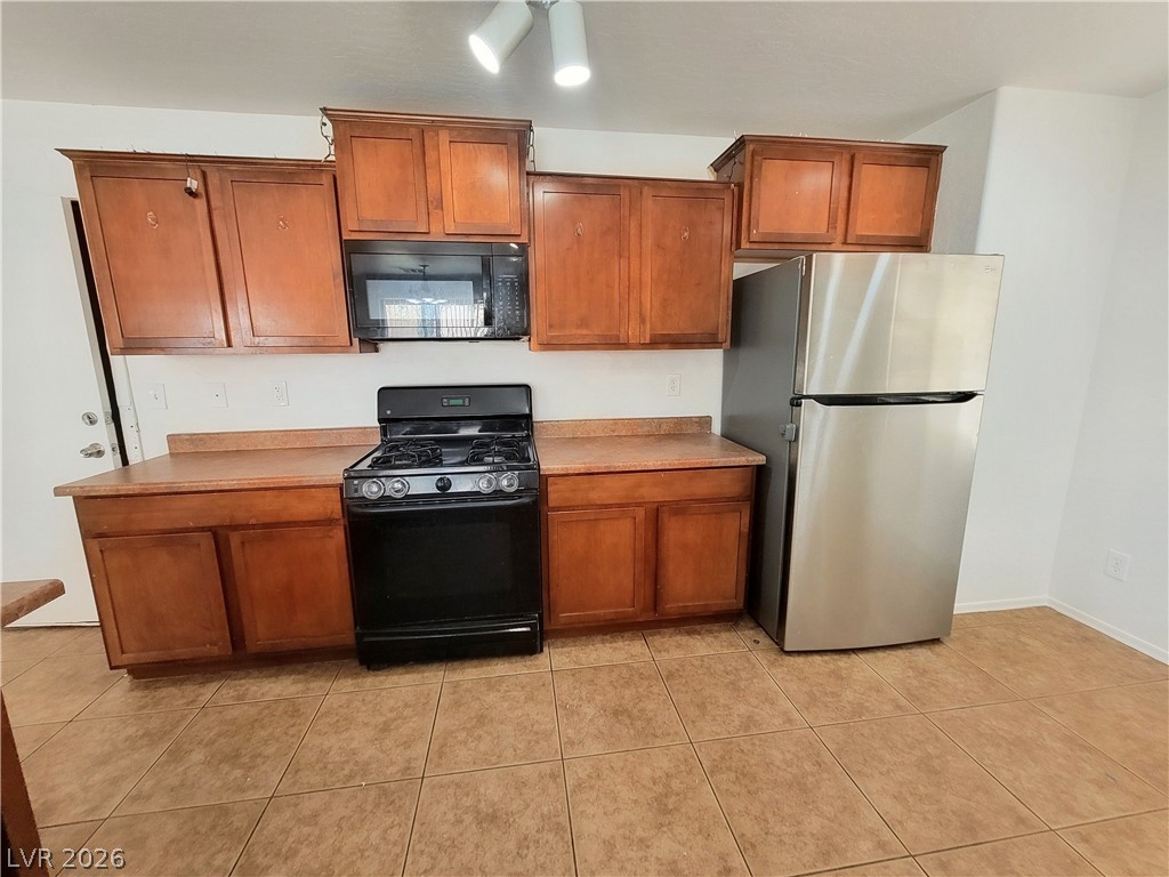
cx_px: 584
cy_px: 438
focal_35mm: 13
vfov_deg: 89.9
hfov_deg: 106.2
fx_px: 439
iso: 320
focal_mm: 2.2
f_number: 2.2
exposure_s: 1/40
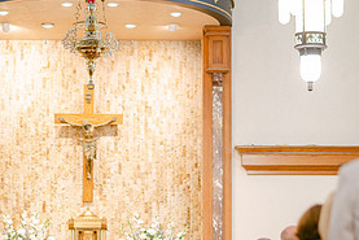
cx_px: 74
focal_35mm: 178
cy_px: 250
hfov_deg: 11.5
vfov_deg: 7.7
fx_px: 1776
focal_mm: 85
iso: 800
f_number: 1.8
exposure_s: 1/200
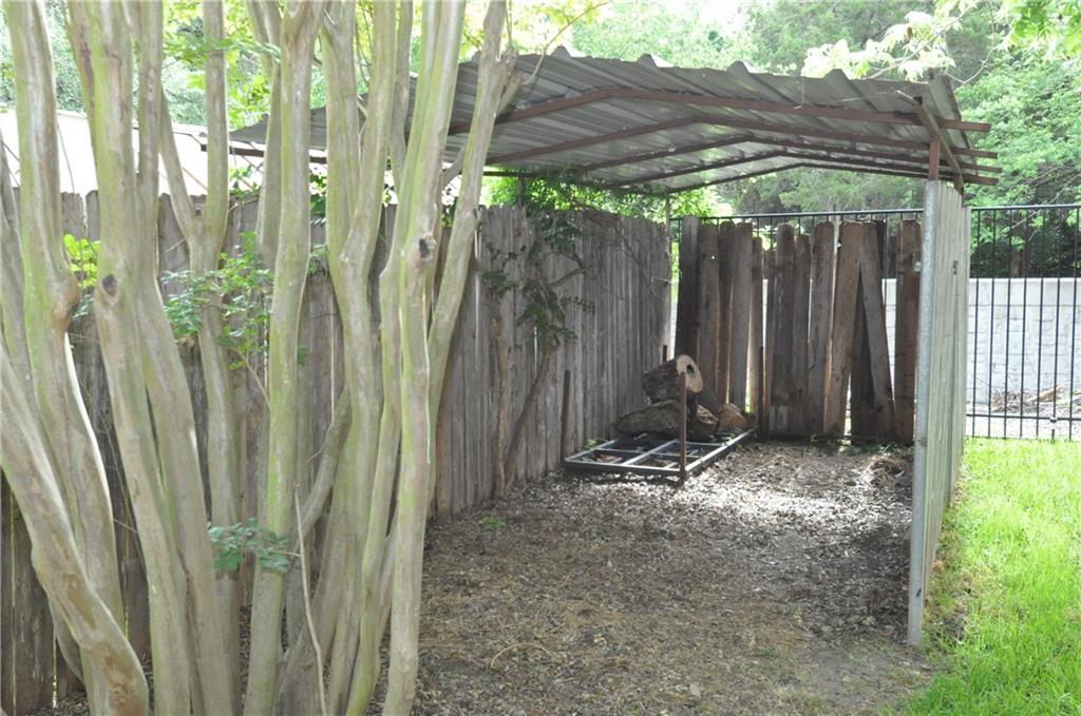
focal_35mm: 36
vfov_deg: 36.7
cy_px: 358
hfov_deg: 53.2
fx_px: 1079
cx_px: 540
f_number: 9
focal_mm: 24
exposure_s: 1/200
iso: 2000
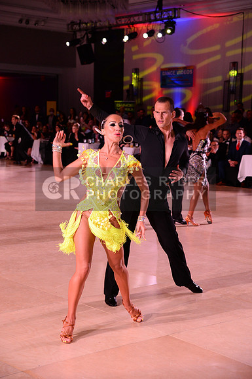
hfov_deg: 19.4
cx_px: 126
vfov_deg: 28.9
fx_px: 737
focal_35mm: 70
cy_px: 190
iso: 2500
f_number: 5
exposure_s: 1/250
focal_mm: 70
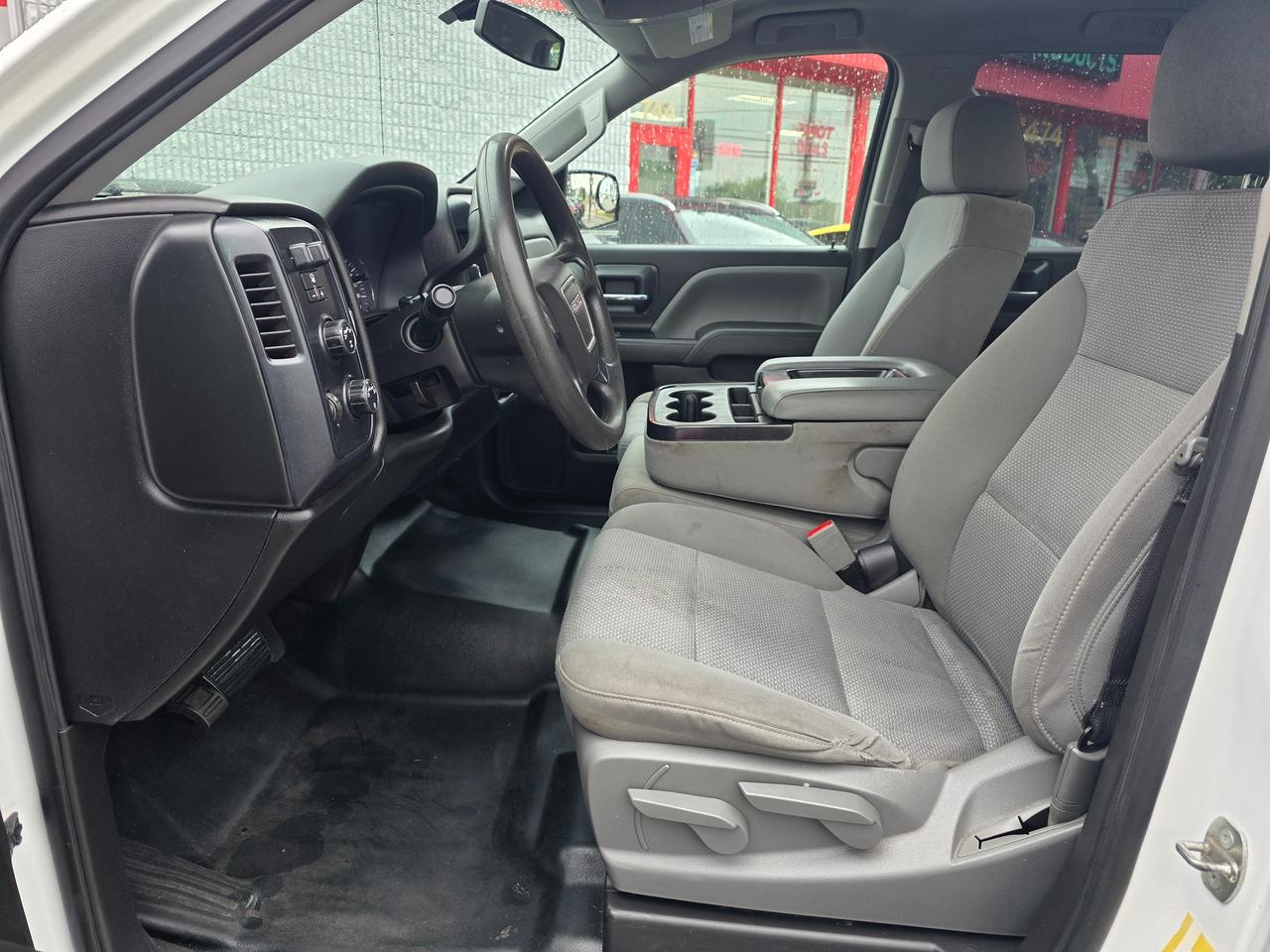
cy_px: 476
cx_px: 635
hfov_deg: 73.9
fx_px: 844
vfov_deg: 58.9
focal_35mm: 23
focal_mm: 6.3
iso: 100
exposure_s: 1/180
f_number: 1.7
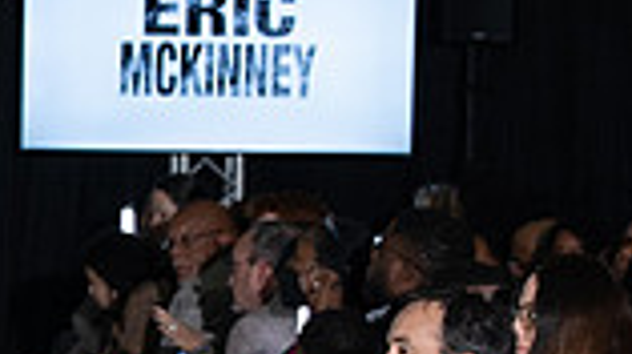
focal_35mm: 271
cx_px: -523
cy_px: 642
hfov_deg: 7.7
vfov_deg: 4.4
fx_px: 4538
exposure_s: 1/160
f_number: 5.6
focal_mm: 70
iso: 1250
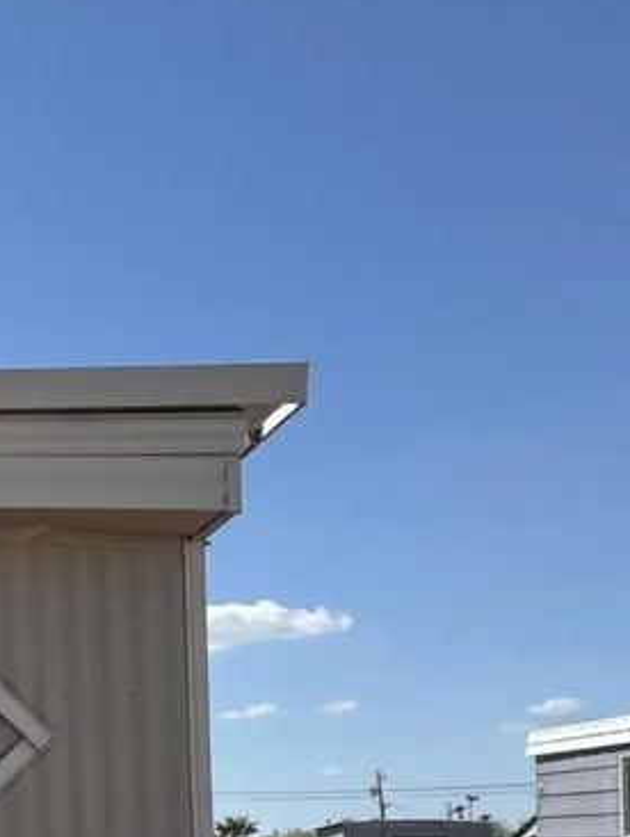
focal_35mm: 52
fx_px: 1260
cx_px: -534
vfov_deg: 33.4
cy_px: 852
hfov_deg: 19.8
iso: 50
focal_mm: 2.22
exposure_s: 1/1395
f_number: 2.2
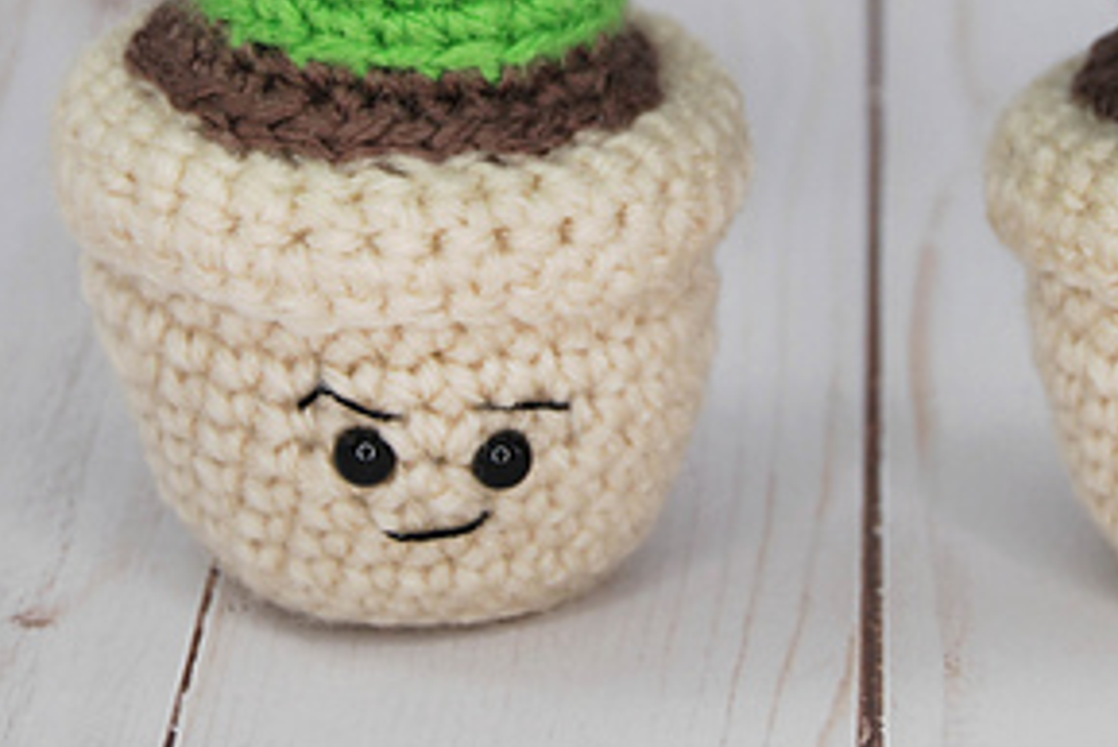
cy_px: -12
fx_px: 5158
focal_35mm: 166
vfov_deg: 8.2
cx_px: 851
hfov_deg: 12.3
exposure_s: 1/30
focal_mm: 50
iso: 100
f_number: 5.6
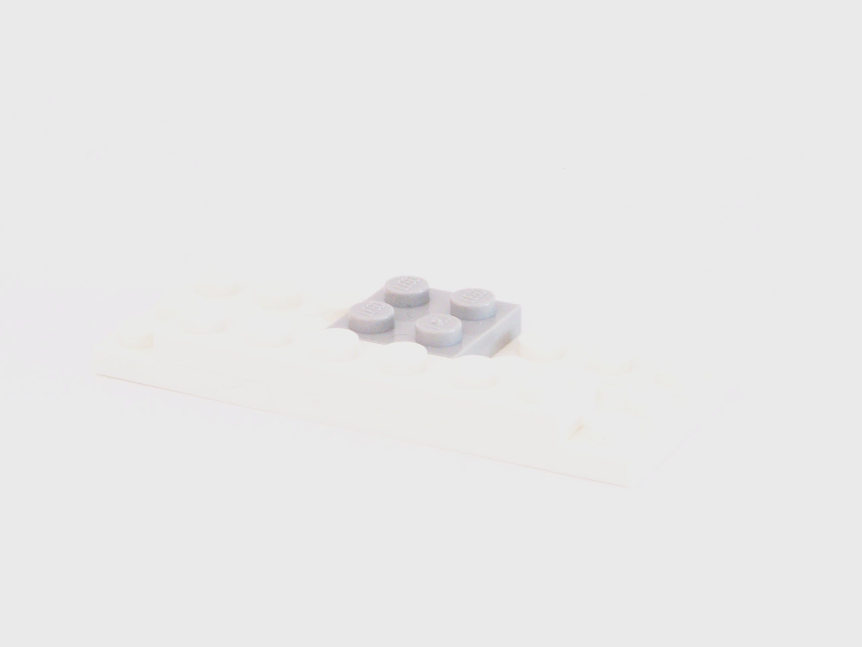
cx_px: 431
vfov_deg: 11.6
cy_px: 324
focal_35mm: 128
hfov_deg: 15.4
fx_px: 3187
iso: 400
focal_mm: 21.2
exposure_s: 1/4
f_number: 6.3
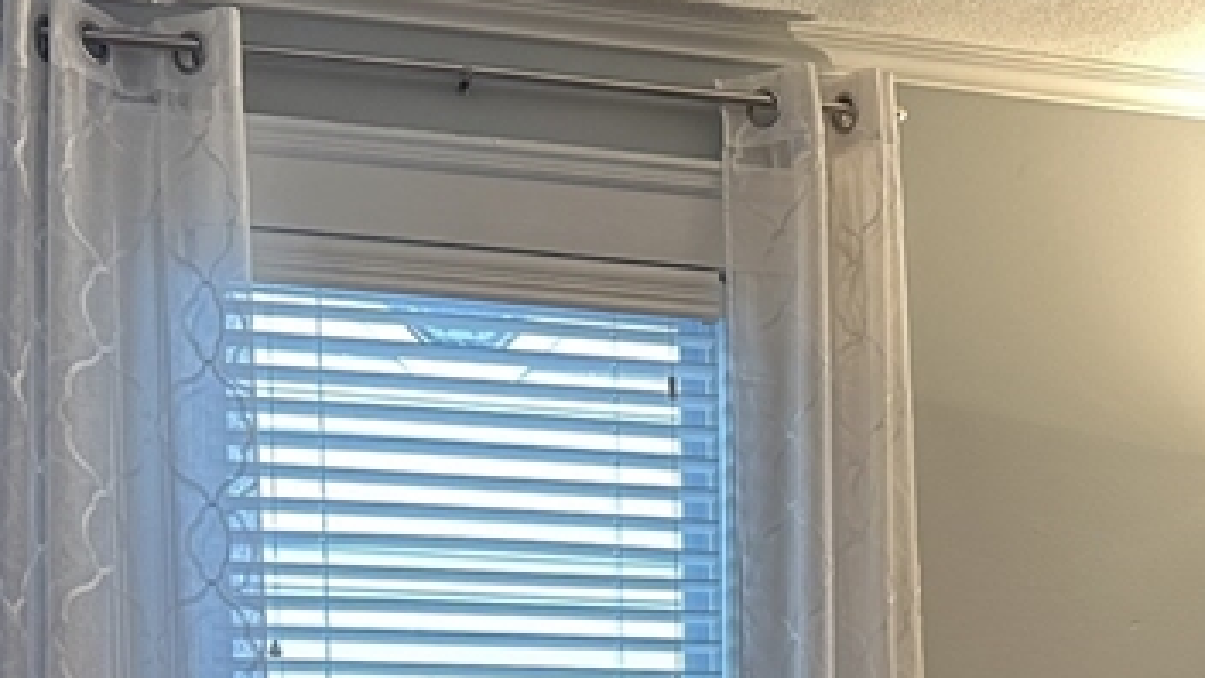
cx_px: 1116
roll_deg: -0.4
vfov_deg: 14.9
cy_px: 969
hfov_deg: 26.8
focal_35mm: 76
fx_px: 2428
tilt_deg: -4.6
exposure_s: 1/120
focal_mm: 6.86
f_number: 1.78
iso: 160
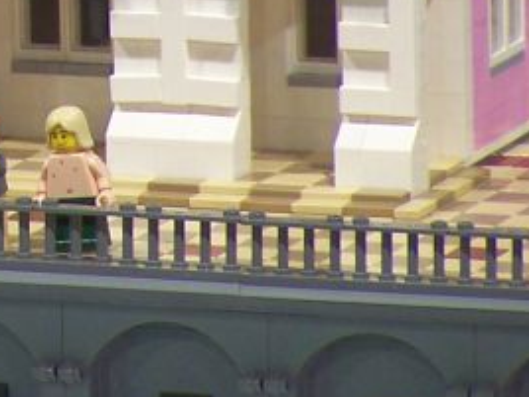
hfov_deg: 1.8
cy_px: -344
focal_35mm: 1099
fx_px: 16795
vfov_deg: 1.4
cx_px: -280
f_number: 3.6
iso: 80
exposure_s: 1/6
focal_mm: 47.7
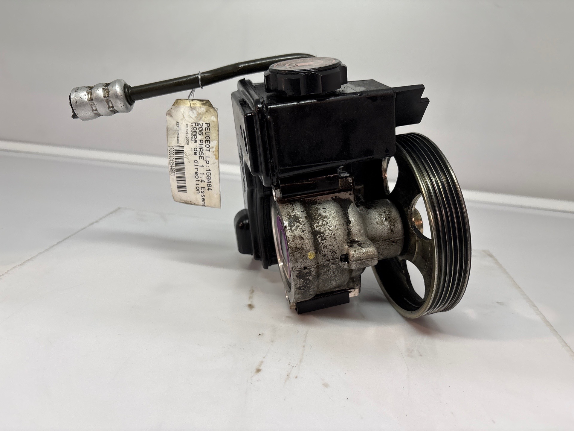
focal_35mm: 26
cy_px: 216
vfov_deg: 53.1
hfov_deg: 67.3
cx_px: 287
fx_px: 431
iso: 80
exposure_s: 1/100
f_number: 1.6
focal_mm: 5.96
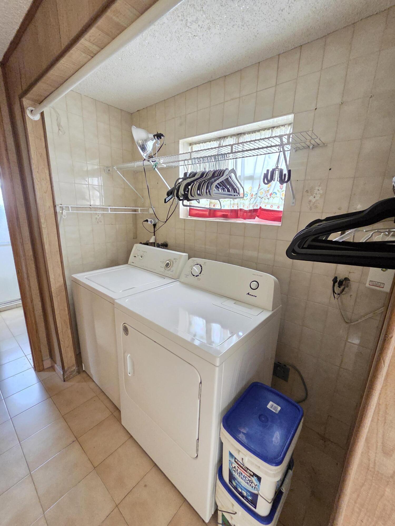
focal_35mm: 13
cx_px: 198
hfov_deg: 89.9
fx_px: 198
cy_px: 263
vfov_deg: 106.2
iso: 1600
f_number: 2.2
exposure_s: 1/24
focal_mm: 2.2
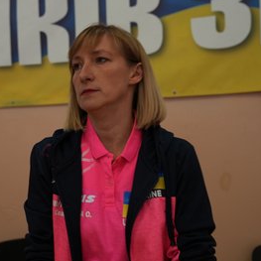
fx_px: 452
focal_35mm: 53
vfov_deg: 32.2
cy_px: 130
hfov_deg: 31.9
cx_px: 81
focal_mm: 41
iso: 1000
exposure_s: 1/50
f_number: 4
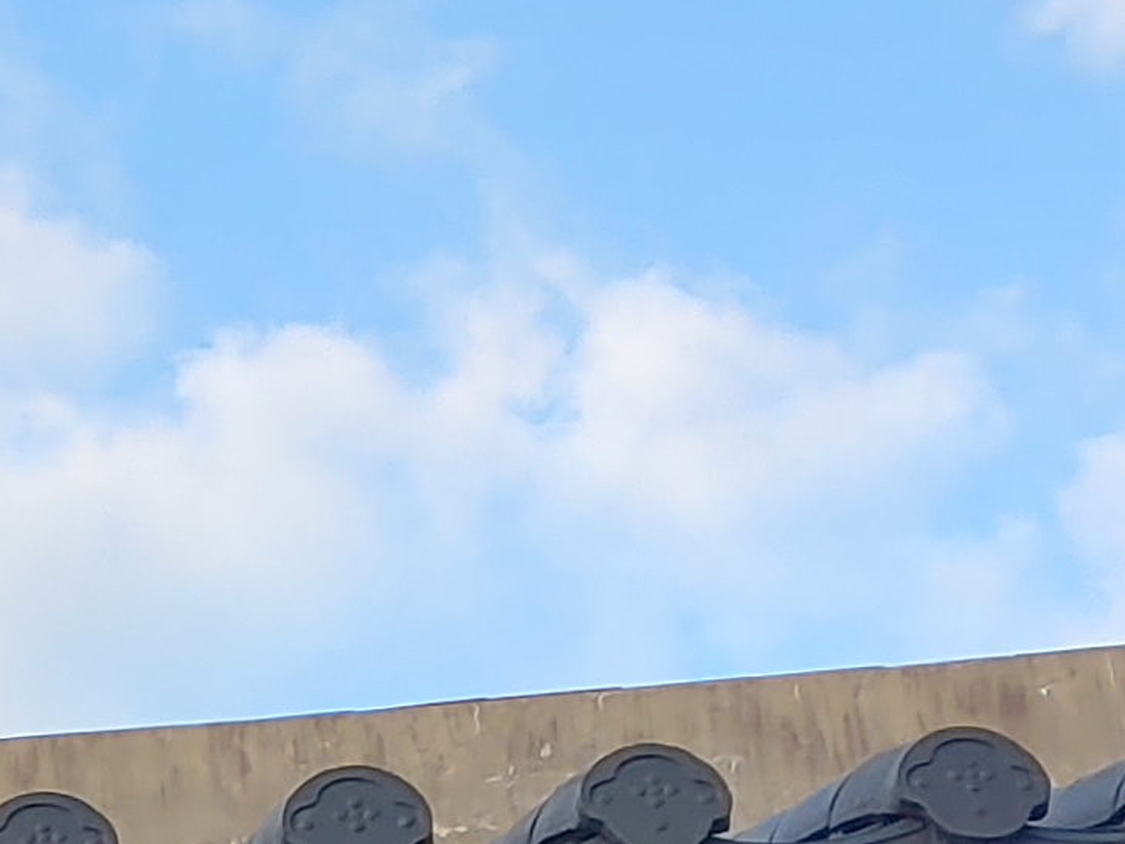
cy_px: 1697
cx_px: -722
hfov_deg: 13.2
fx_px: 4518
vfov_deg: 9.9
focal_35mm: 139
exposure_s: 1/623
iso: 100
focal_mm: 4.23
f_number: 1.5
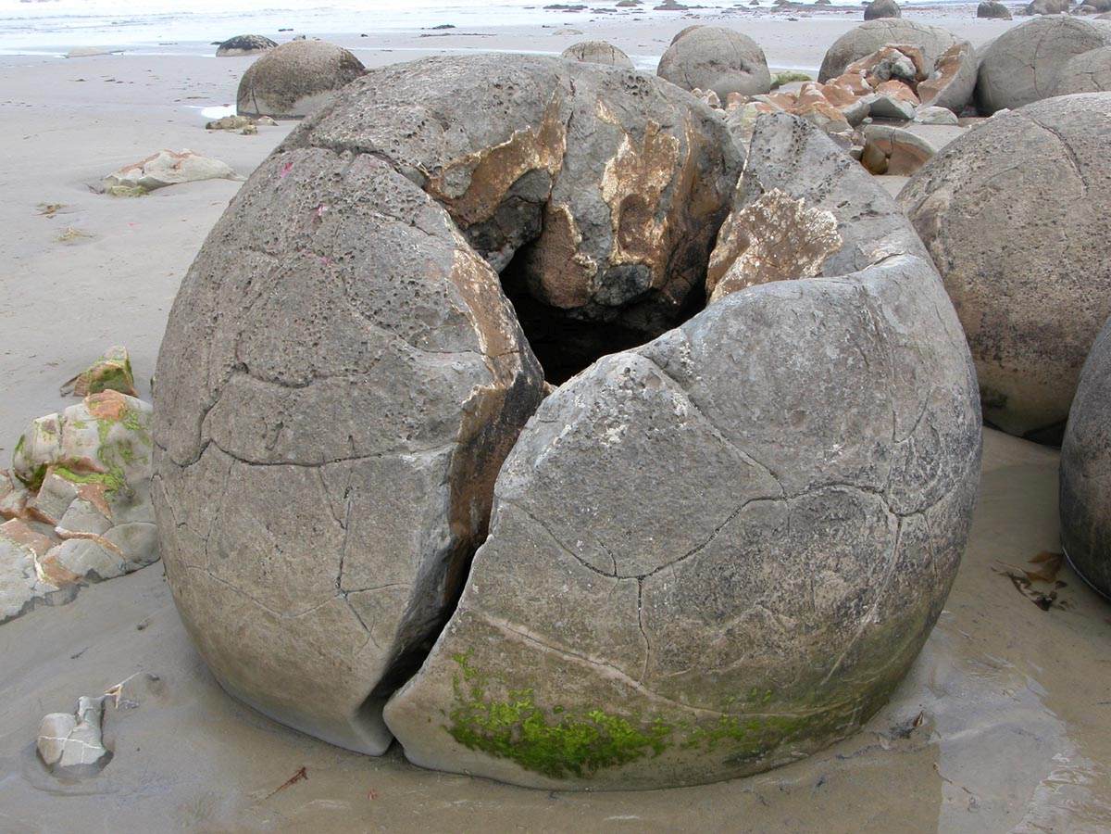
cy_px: 417
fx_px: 1348
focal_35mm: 42
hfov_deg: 44.8
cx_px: 556
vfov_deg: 34.3
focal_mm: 10.7
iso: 100
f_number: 5.2
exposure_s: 1/193
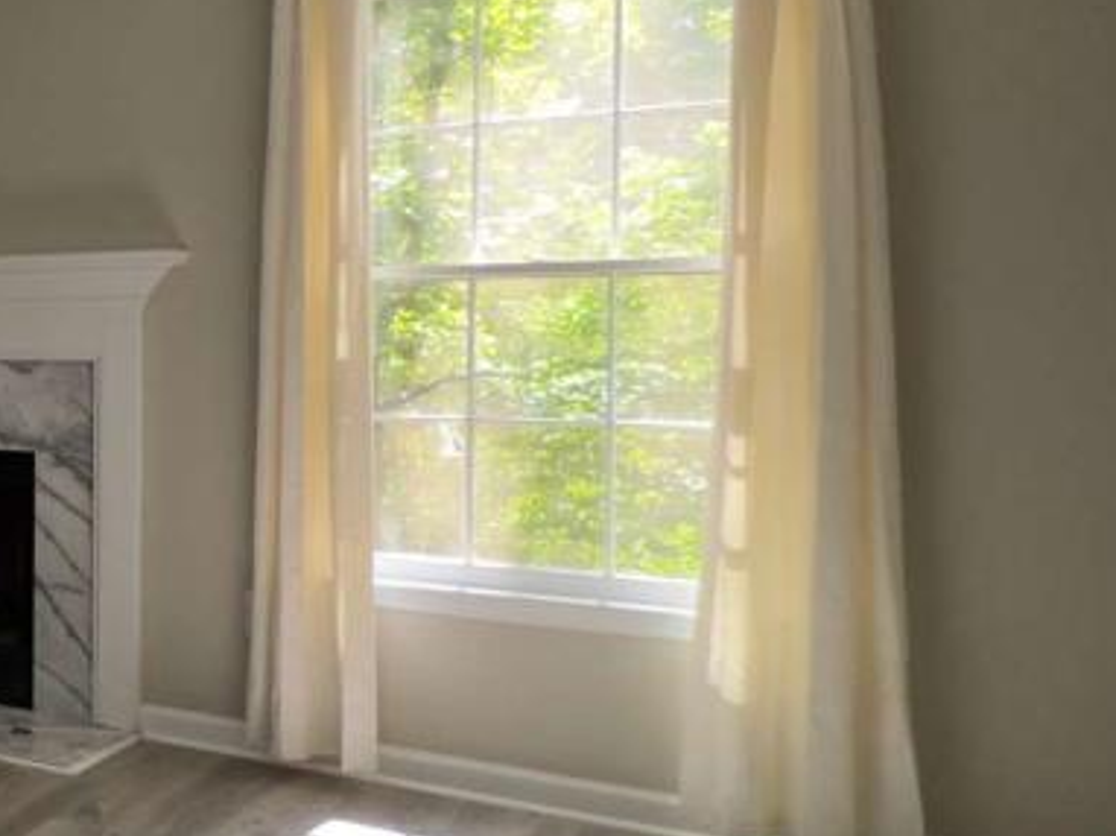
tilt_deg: -1.0
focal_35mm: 44
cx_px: -505
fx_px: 1418
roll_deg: -0.4
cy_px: 362
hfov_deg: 29.2
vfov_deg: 32.8
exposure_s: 1/120
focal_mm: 2.22
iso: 200
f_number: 2.2
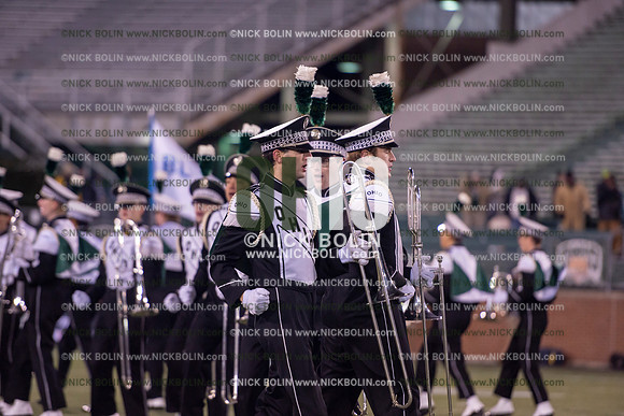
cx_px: 312
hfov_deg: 10.3
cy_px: 208
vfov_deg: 6.9
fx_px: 3467
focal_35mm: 200
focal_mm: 200
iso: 2500
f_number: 2.8
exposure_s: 1/1250
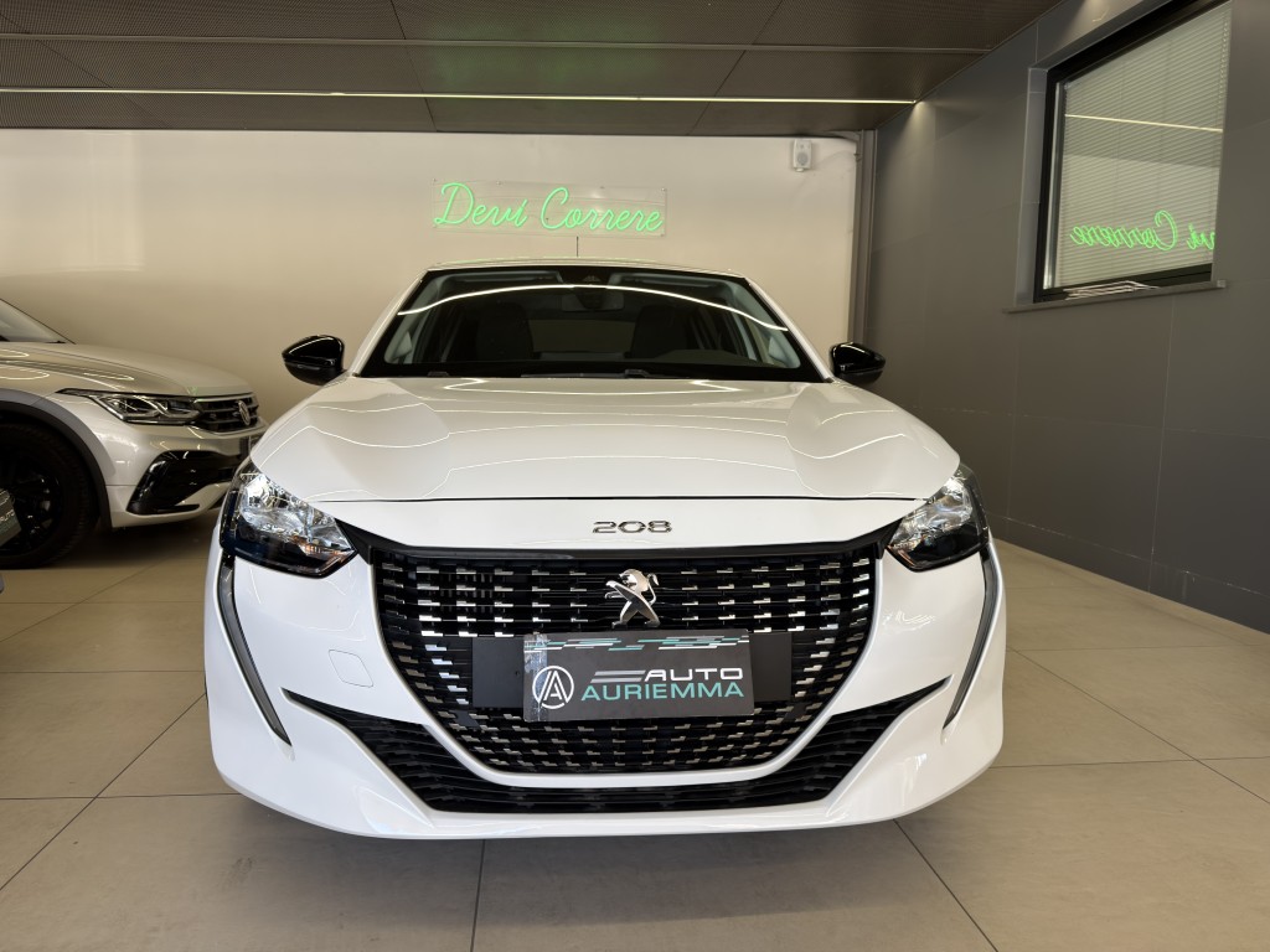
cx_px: 635
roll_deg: -0.5
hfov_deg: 71.6
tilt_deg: -6.5
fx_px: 881
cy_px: 476
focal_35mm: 24
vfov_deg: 56.8
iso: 50
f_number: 1.78
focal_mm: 6.76
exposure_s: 1/121
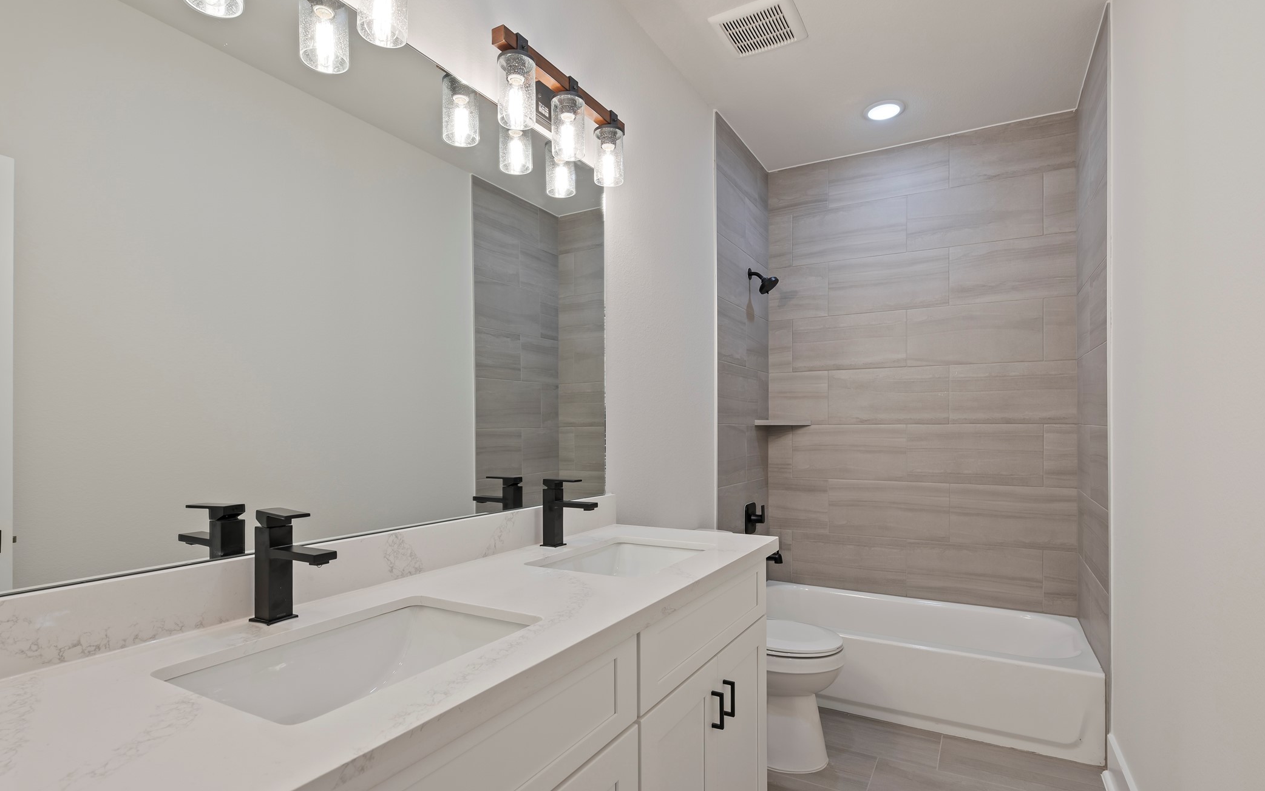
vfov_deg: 67.8
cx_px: 640
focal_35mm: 17
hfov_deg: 94.4
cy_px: 433
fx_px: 586
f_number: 6.3
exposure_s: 1/13
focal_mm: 16
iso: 100
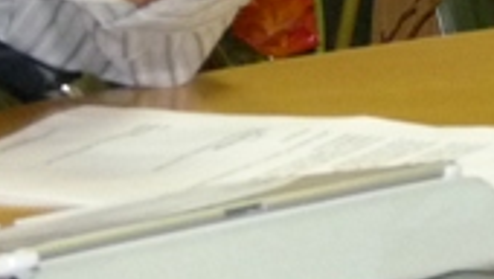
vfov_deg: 1.6
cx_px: 610
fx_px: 9702
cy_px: -526
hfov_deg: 2.9
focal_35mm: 740
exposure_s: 1/40
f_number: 3.6
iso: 400
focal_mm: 20.1
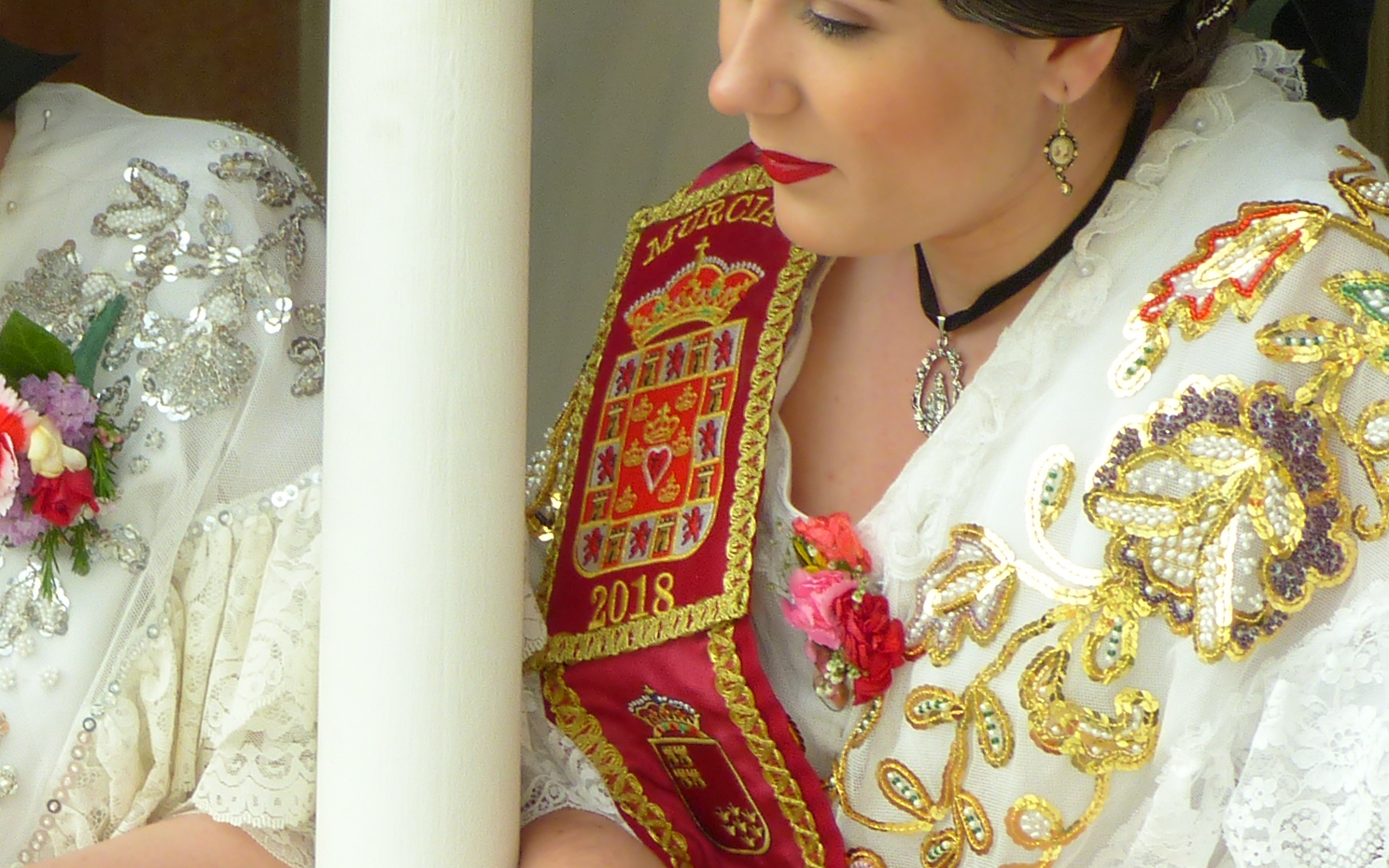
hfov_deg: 5.8
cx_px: -171
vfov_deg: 3.7
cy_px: 285
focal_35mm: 359
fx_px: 13590
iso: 100
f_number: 4
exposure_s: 1/100
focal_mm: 22.6
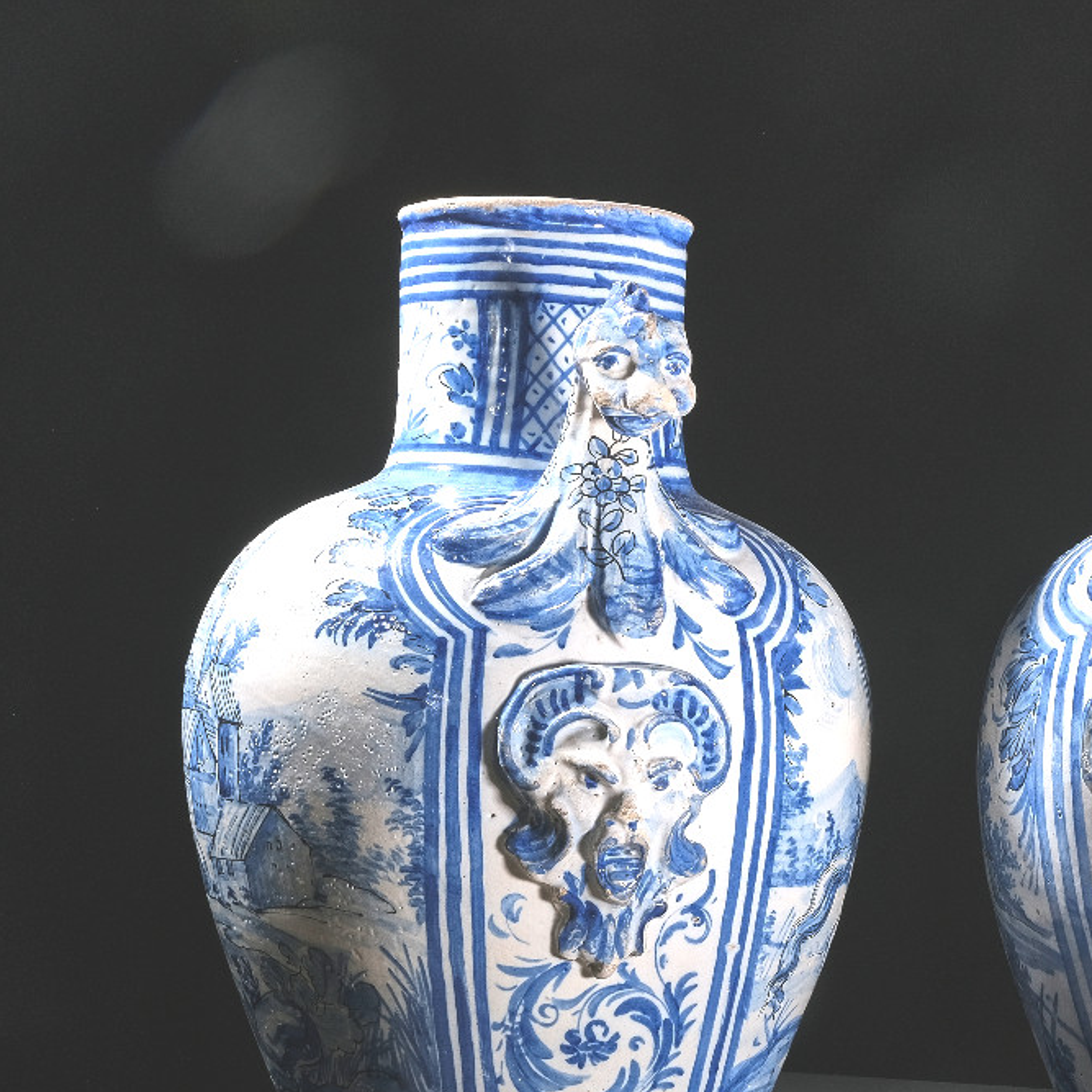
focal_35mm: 78
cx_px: 938
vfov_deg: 22.2
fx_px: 2784
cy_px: 652
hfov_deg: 21.8
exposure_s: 1/250
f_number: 13
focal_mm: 34.2
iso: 200
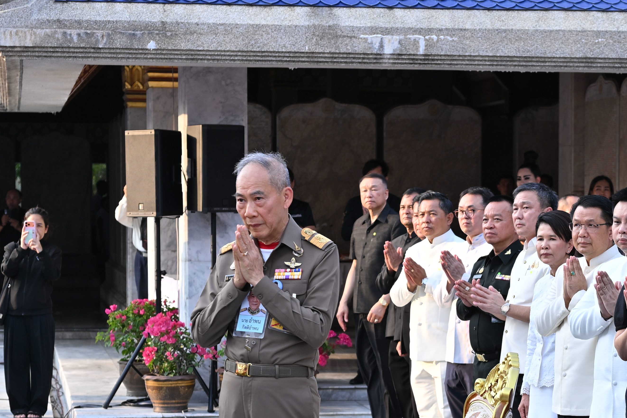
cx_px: 475
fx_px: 2038
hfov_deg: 17.4
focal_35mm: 117
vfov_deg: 11.6
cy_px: 371
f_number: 4
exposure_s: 1/200
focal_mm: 51
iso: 100
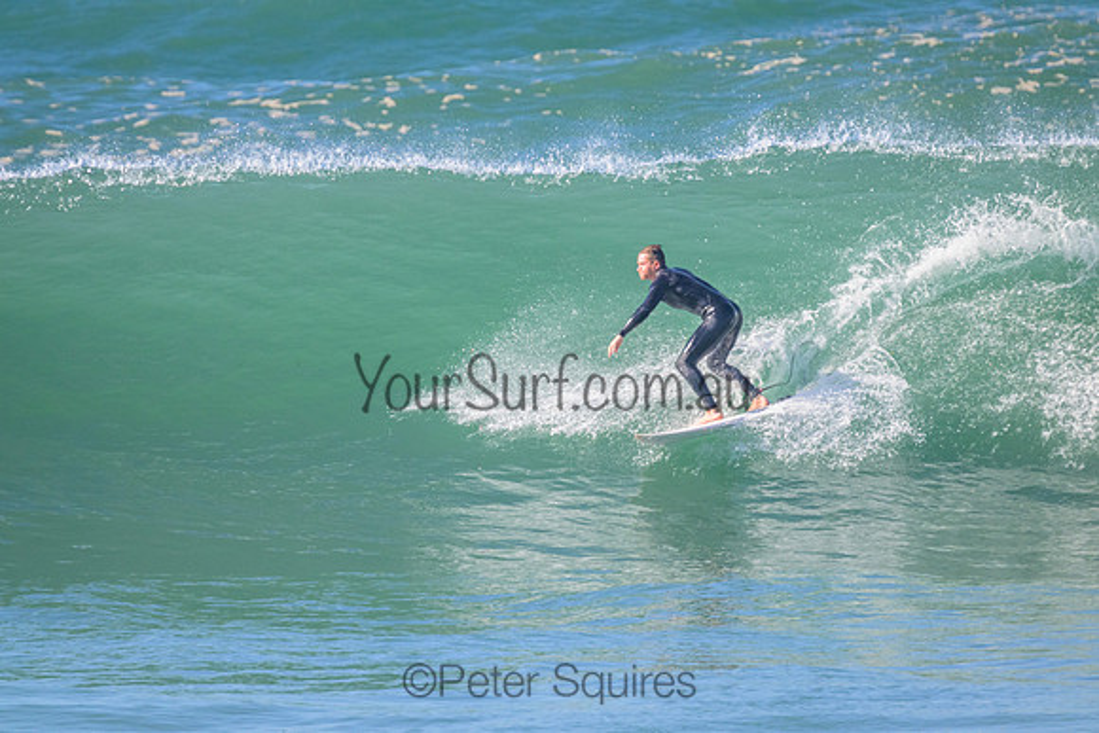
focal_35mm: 800
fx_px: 24427
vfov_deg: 1.7
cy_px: 366
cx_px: 550
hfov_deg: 2.6
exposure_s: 1/2000
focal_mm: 800
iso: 2500
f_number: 11
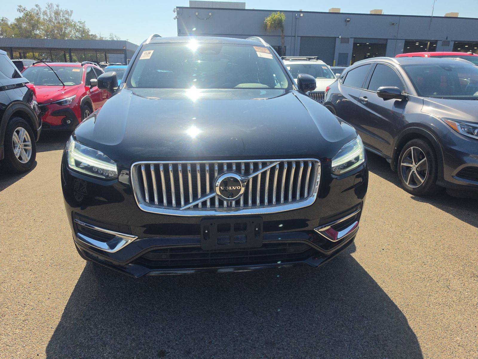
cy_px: 180
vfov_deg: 58.9
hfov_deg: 73.9
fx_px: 318
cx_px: 239
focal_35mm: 23
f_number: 1.4
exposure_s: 1/6353
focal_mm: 6.5
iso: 65
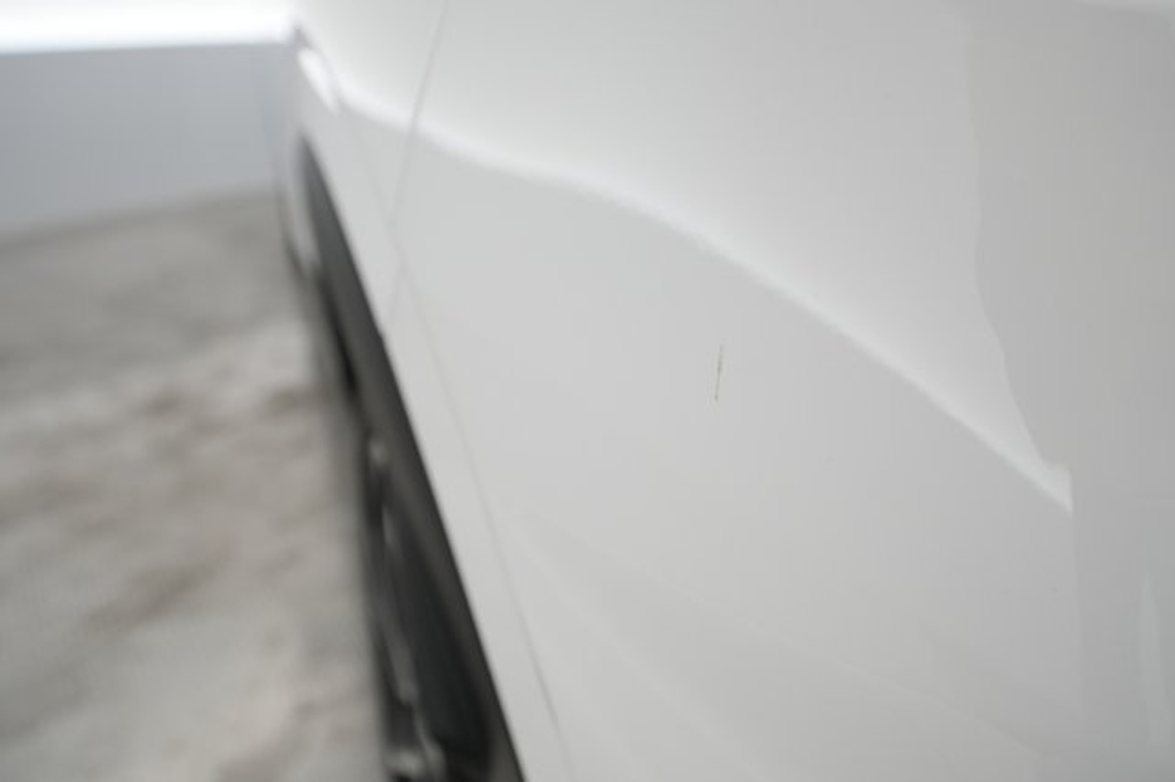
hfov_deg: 65.5
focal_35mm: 28
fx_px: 913
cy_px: 391
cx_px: 588
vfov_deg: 46.4
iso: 1250
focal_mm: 28
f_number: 4.5
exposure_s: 1/100
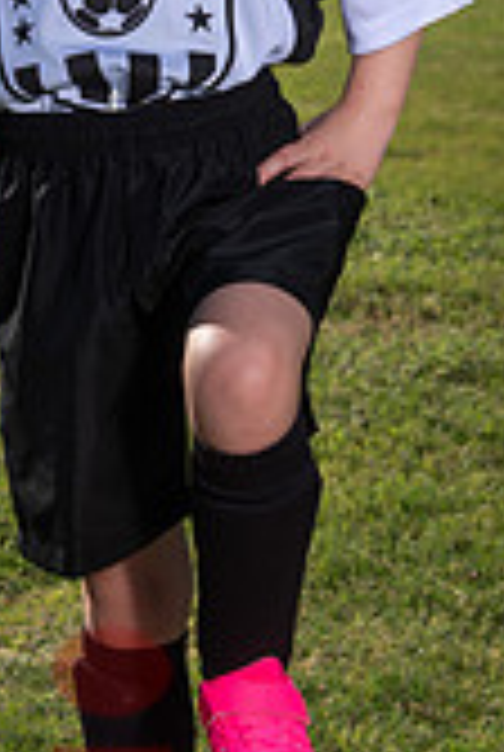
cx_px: 72
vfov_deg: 13.1
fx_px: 3262
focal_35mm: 156
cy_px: 239
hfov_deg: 8.8
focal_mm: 58
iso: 100
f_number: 5.6
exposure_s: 1/1000
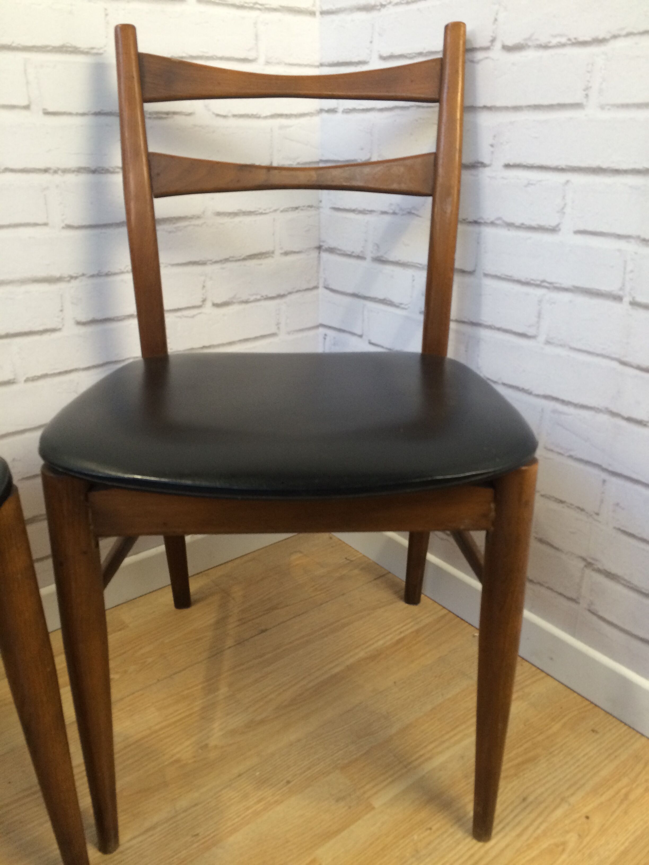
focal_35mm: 29
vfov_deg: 61.7
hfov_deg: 48.2
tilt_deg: -26.0
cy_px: 432
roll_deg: +2.4
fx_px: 725
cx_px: 324
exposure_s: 1/33
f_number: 2.2
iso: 80
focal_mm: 4.15
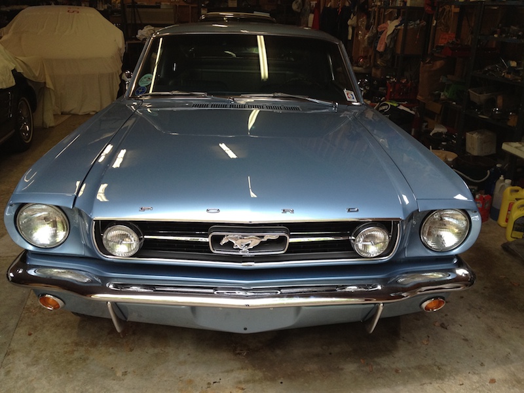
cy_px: 196
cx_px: 262
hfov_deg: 52.6
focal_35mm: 35
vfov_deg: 40.7
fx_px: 530
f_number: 2.4
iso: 100
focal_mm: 4.28
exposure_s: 1/120
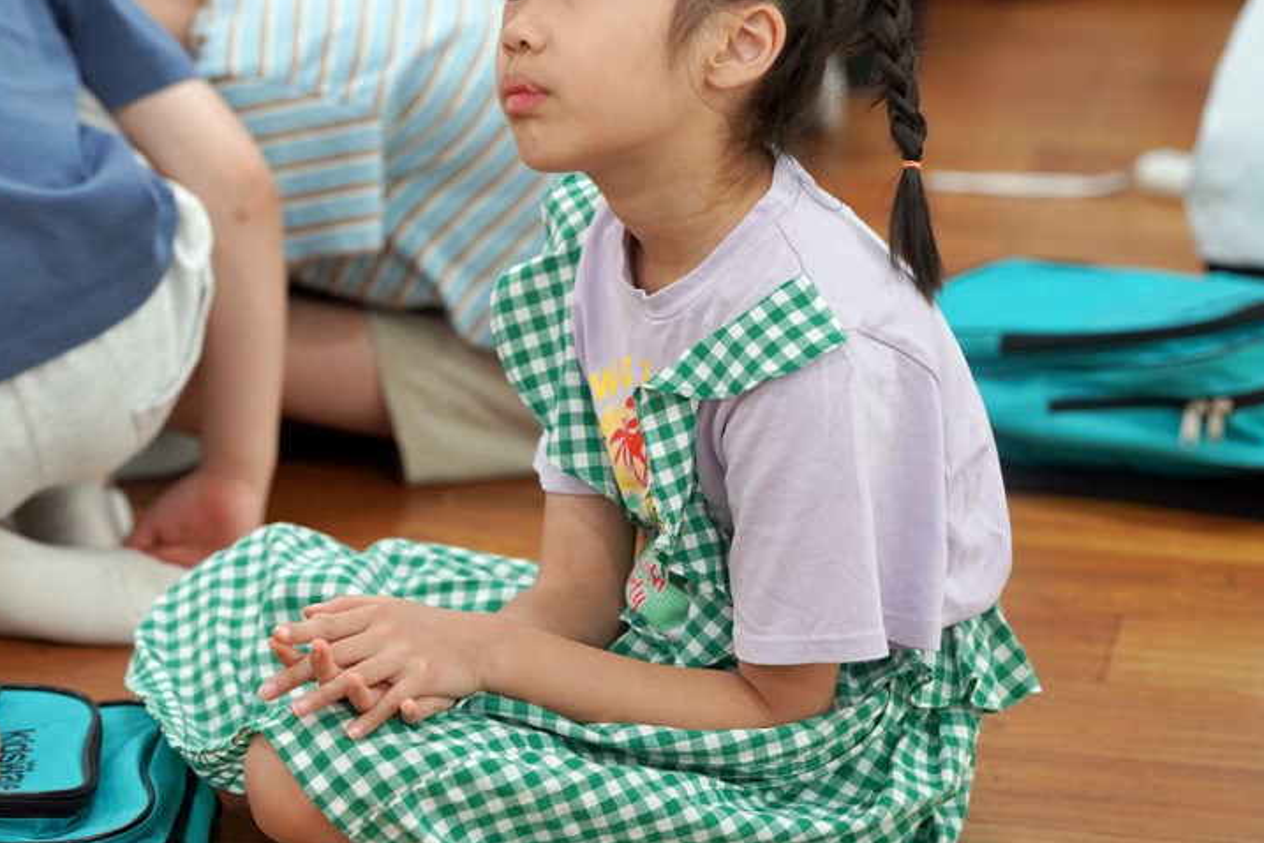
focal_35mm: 192
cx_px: 550
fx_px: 6741
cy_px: 374
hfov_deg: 10.7
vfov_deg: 7.2
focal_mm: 153
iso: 2000
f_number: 4
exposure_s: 1/160
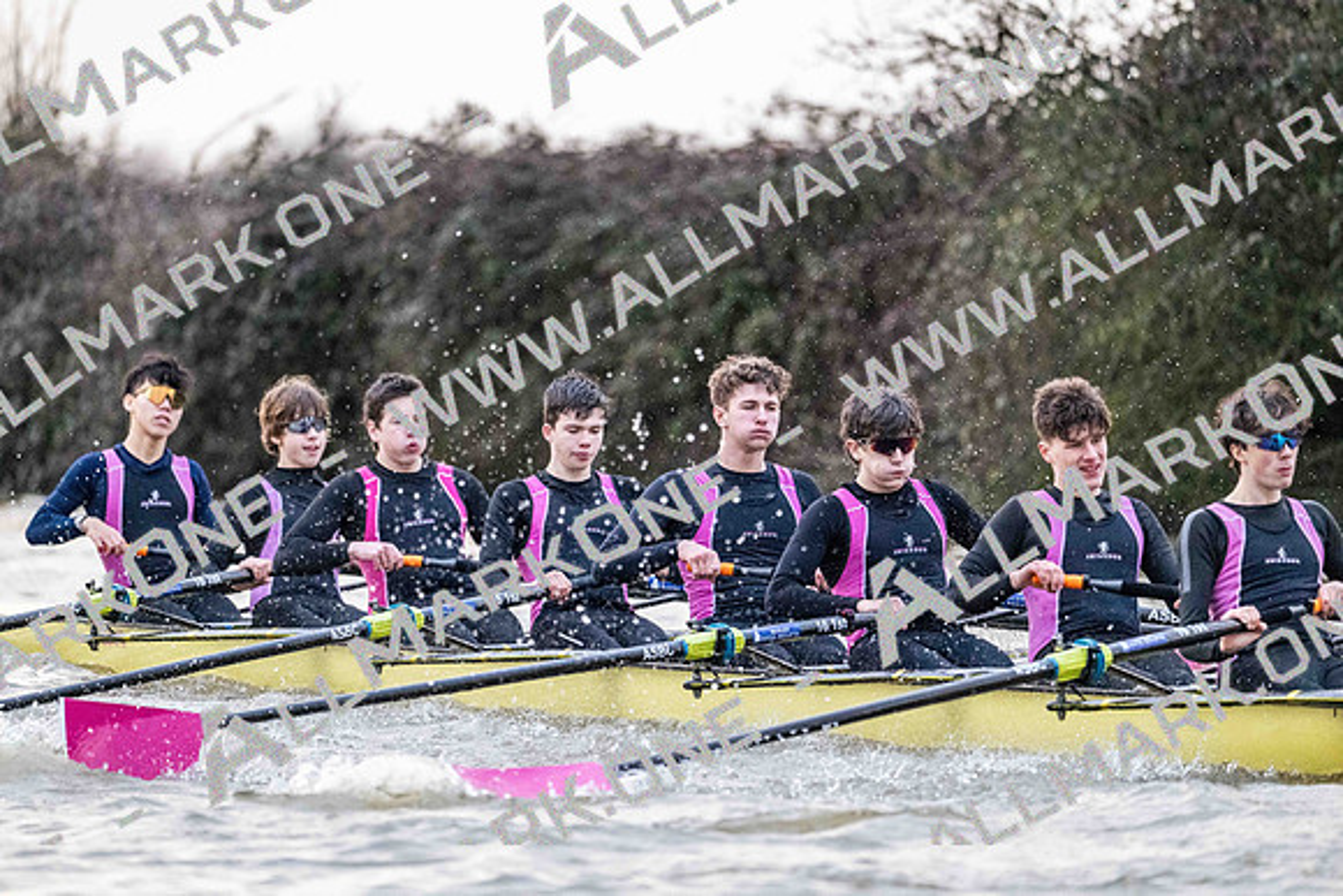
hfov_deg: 5.2
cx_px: 672
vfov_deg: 3.4
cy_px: 448
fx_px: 14925
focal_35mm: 400
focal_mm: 400
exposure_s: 1/1600
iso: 10000
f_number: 4.5
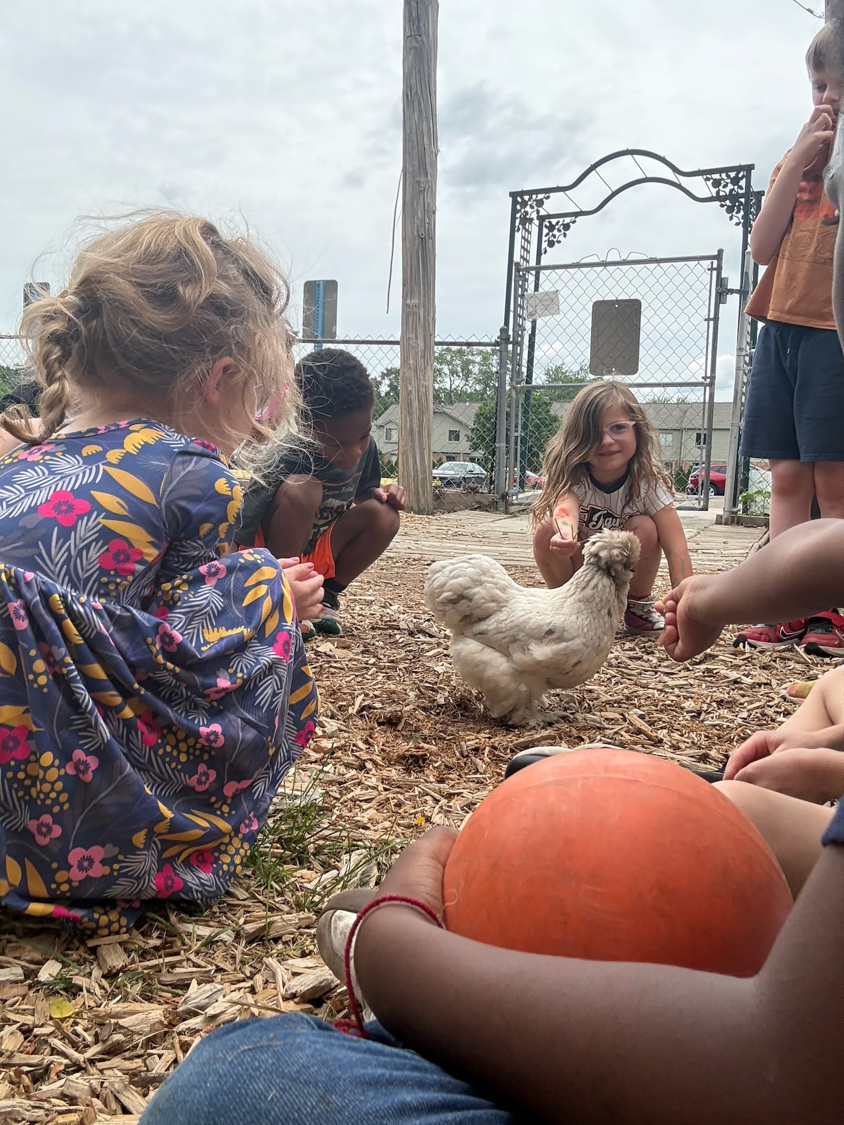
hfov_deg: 46.8
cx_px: 422
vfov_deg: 60.0
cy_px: 562
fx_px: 975
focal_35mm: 30
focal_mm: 2.69
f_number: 1.9
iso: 40
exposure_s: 1/628
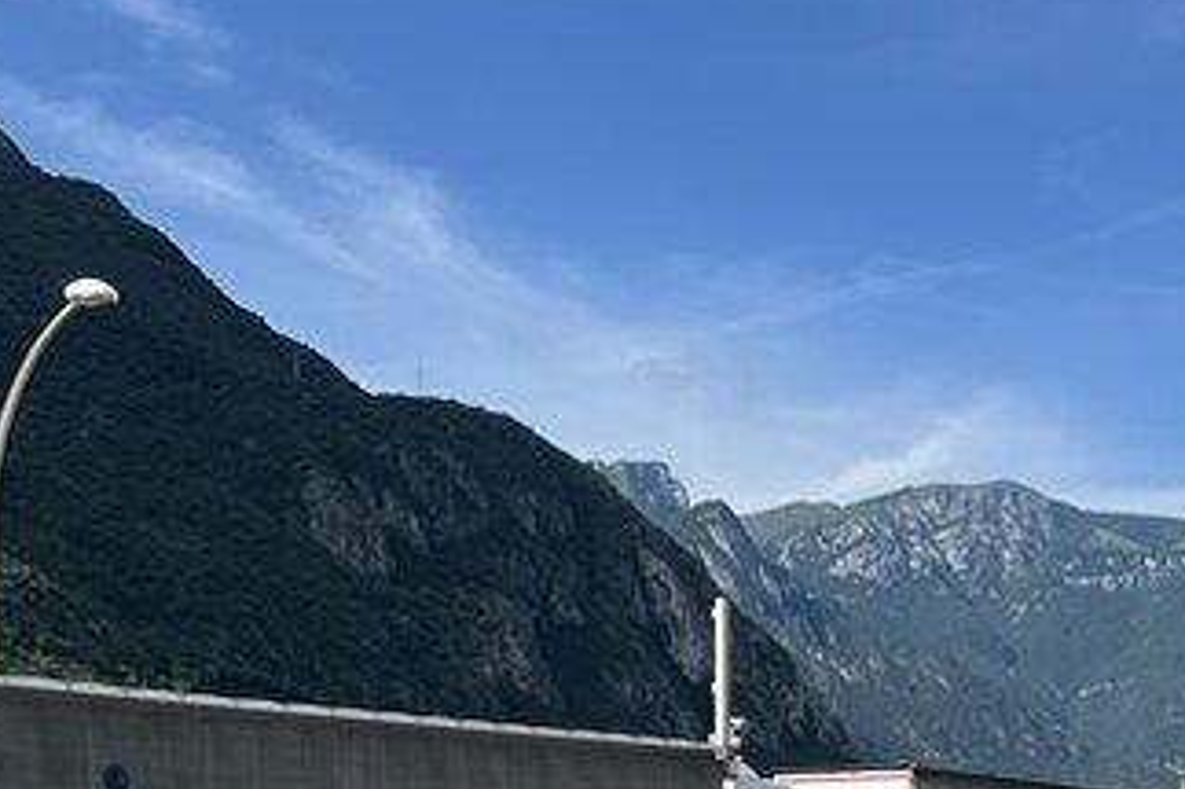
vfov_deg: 19.5
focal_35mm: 67
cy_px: 840
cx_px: 1266
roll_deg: +1.0
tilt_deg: +0.7
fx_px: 2204
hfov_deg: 27.8
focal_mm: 5.7
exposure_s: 1/5076
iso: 50
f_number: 1.5
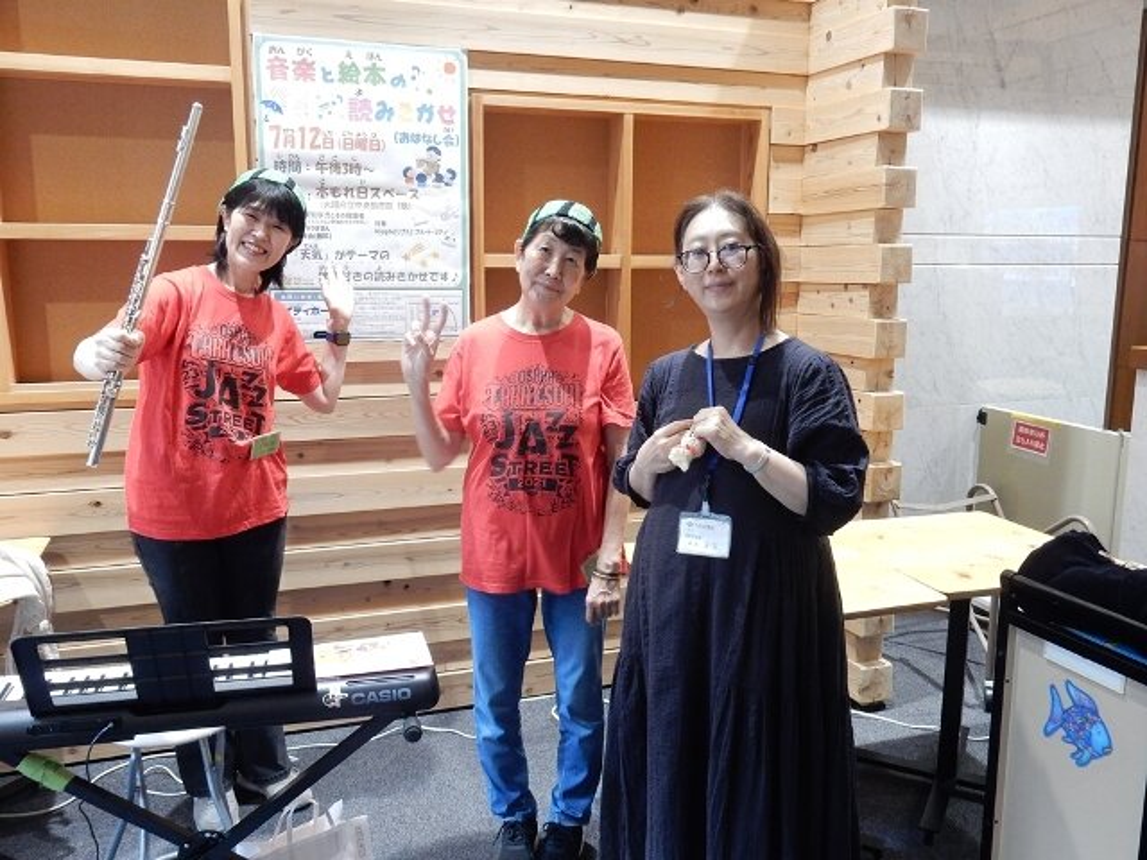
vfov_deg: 46.8
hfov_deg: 60.0
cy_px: 430
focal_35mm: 30
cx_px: 574
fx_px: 994
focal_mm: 5.4
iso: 400
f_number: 4
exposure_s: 1/20
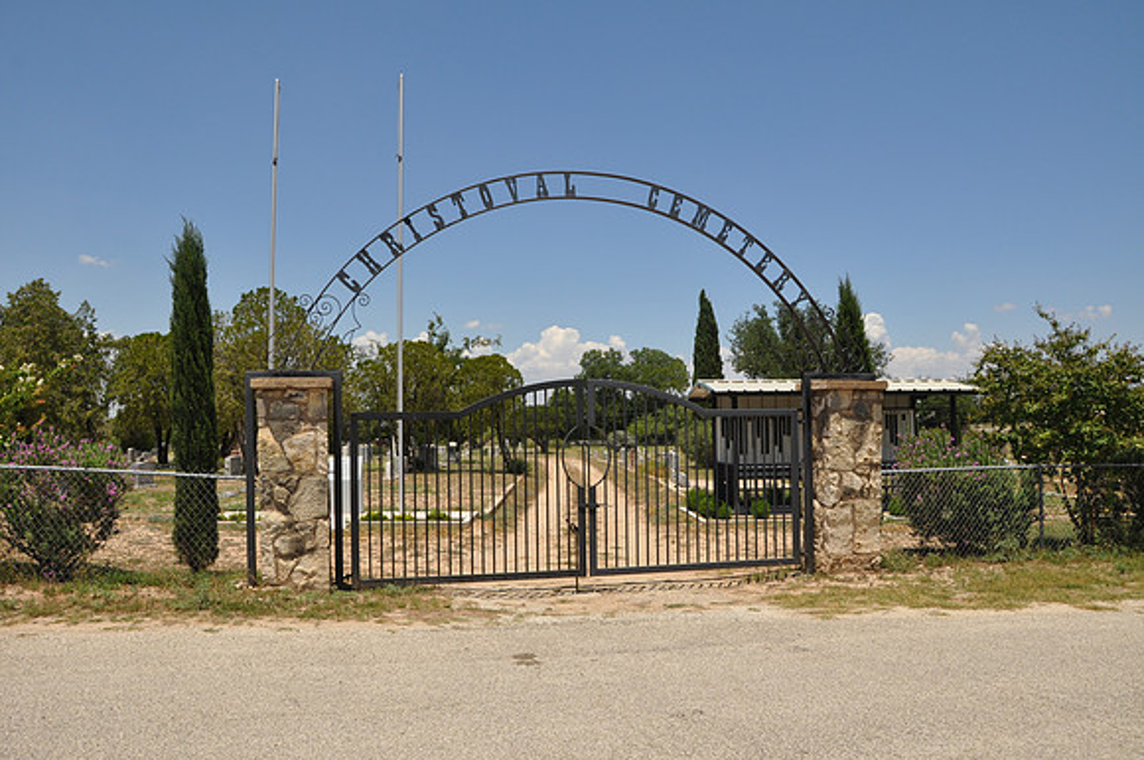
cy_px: 380
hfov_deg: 67.5
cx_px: 572
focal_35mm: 27
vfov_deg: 47.8
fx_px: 857
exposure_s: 1/320
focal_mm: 18
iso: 200
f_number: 9
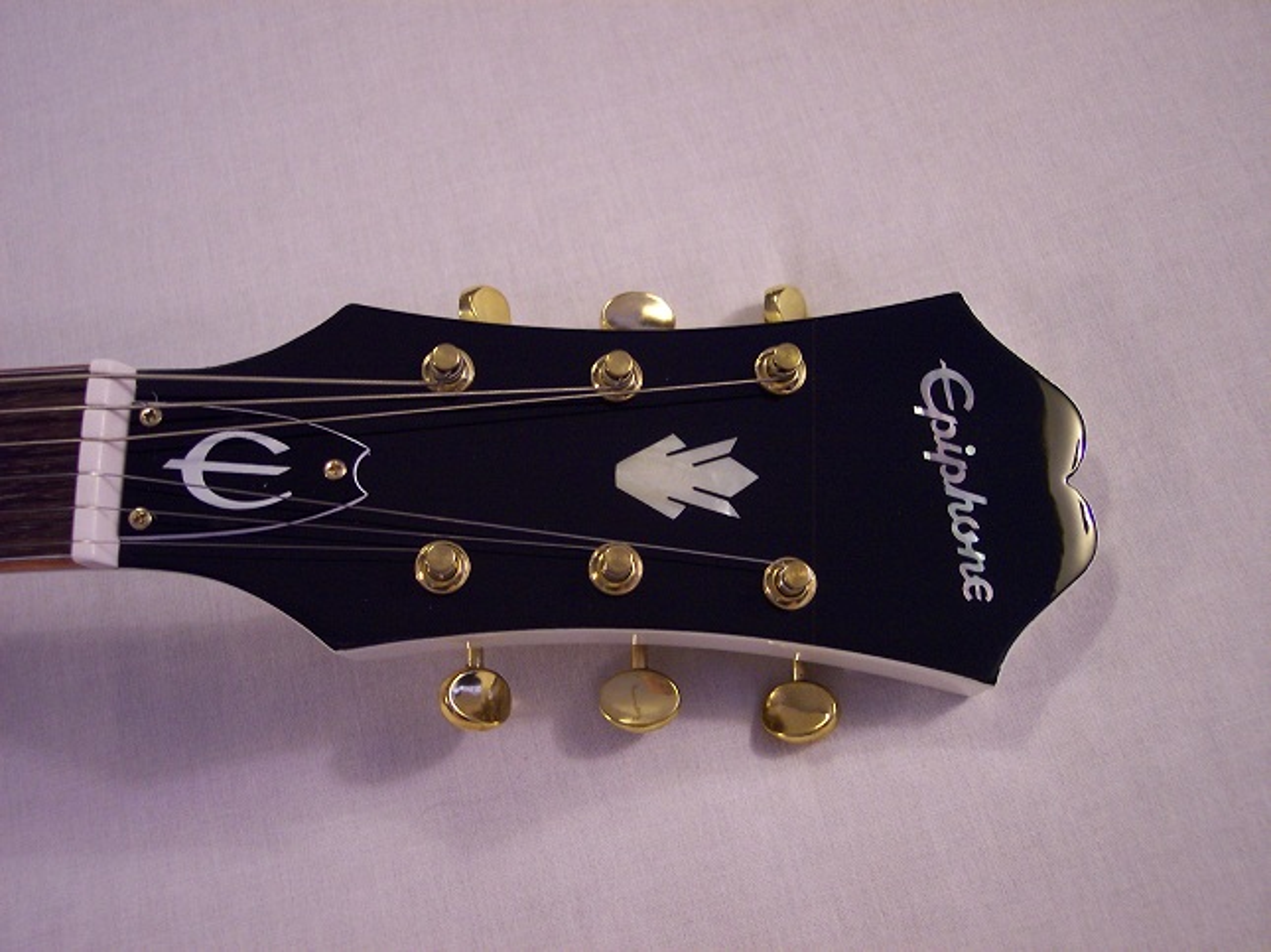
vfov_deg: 37.7
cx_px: 636
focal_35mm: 38
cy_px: 476
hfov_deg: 49.0
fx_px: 1394
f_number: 2.8
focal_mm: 8
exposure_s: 1/30
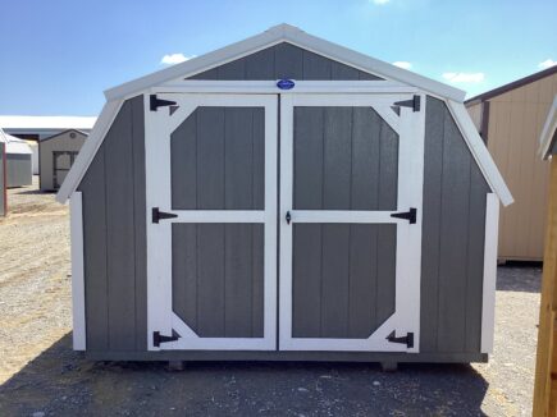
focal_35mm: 31
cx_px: 278
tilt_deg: -6.1
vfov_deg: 45.4
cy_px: 208
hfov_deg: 58.4
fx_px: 499
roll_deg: -0.3
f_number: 2.4
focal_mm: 3.3
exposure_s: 1/799
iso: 25
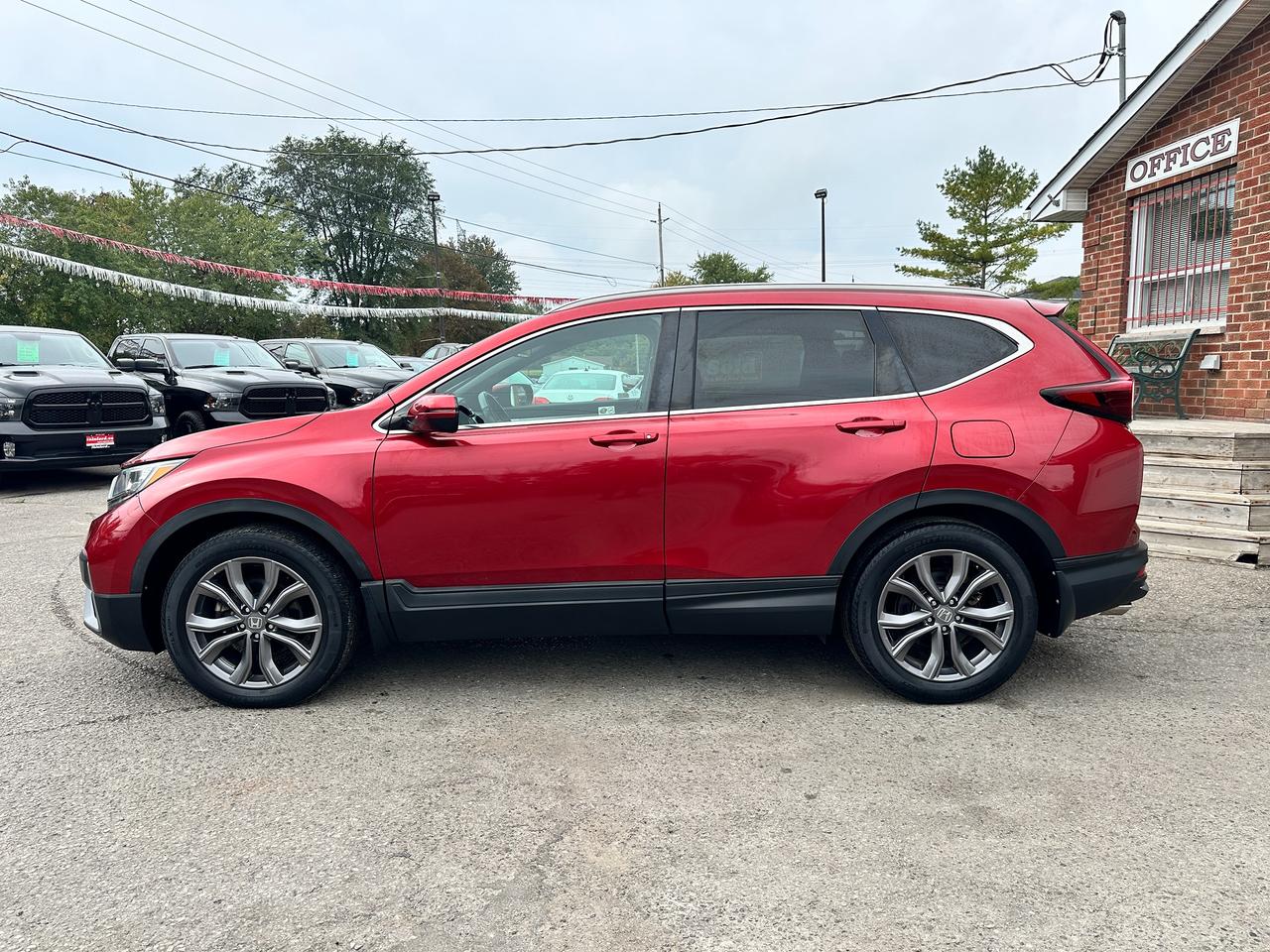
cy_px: 476
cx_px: 635
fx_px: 881
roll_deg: +0.1
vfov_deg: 56.8
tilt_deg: -5.9
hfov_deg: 71.6
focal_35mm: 24
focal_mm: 6.86
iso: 80
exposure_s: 1/1916
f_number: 1.78
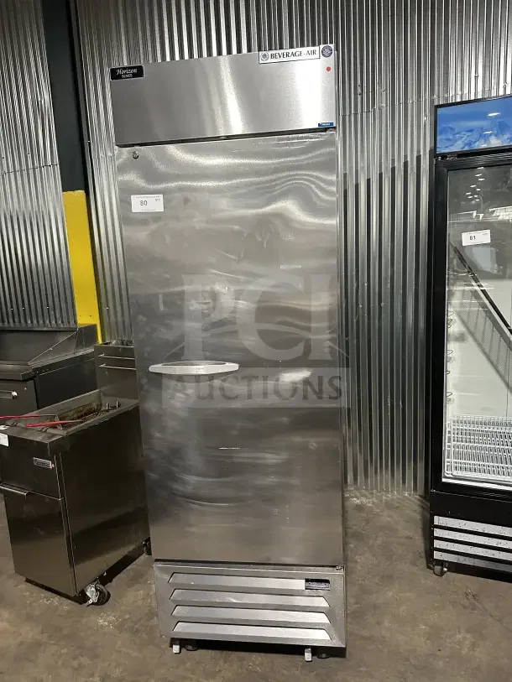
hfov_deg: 56.8
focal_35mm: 24
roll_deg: +1.0
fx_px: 473
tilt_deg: -7.5
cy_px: 341
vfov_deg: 71.6
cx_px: 256
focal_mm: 6.86
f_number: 1.78
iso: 500
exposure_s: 1/60
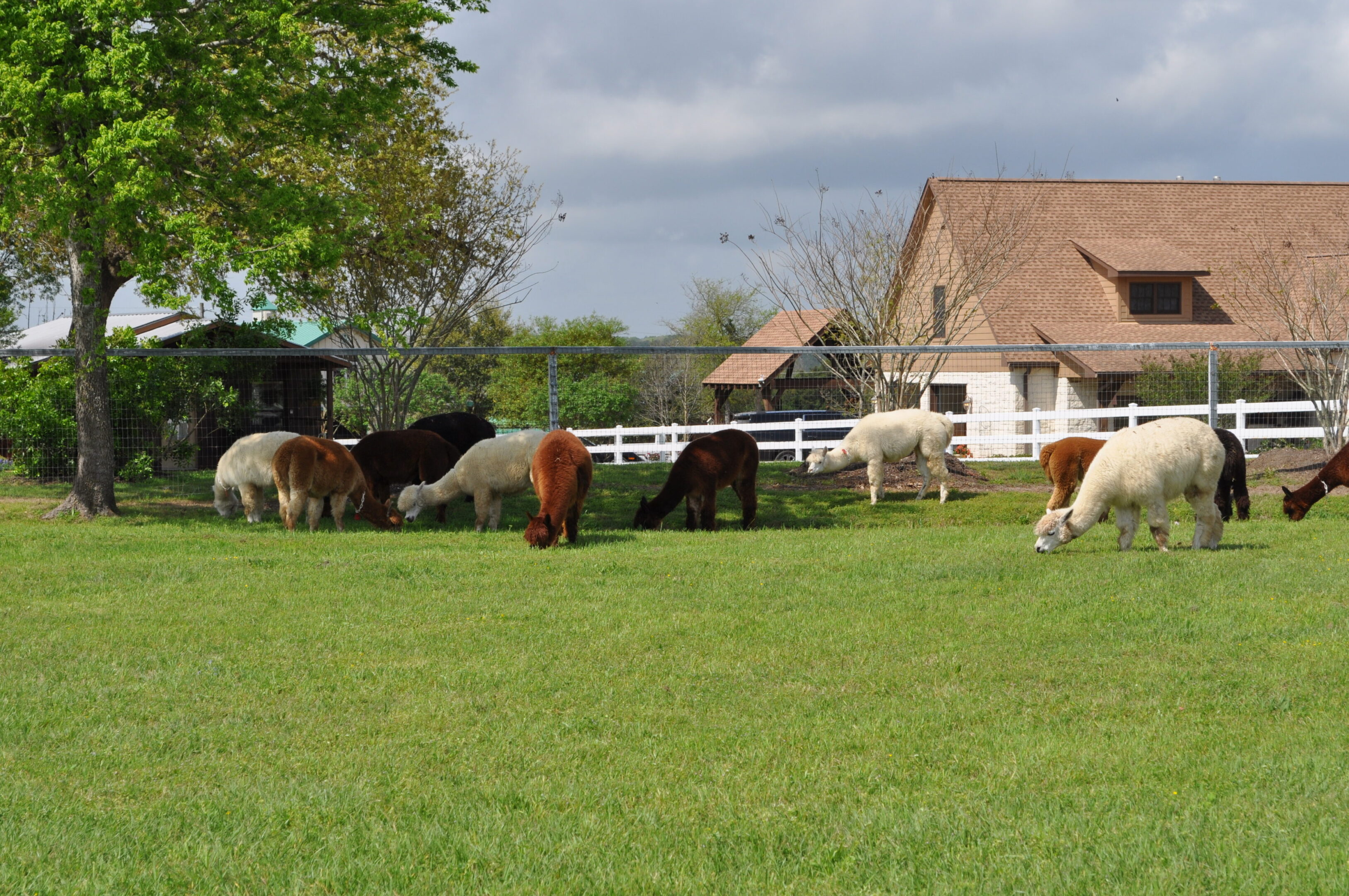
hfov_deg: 24.6
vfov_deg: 16.5
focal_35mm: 82
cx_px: 674
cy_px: 448
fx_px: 3087
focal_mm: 55
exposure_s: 1/400
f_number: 10
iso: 200
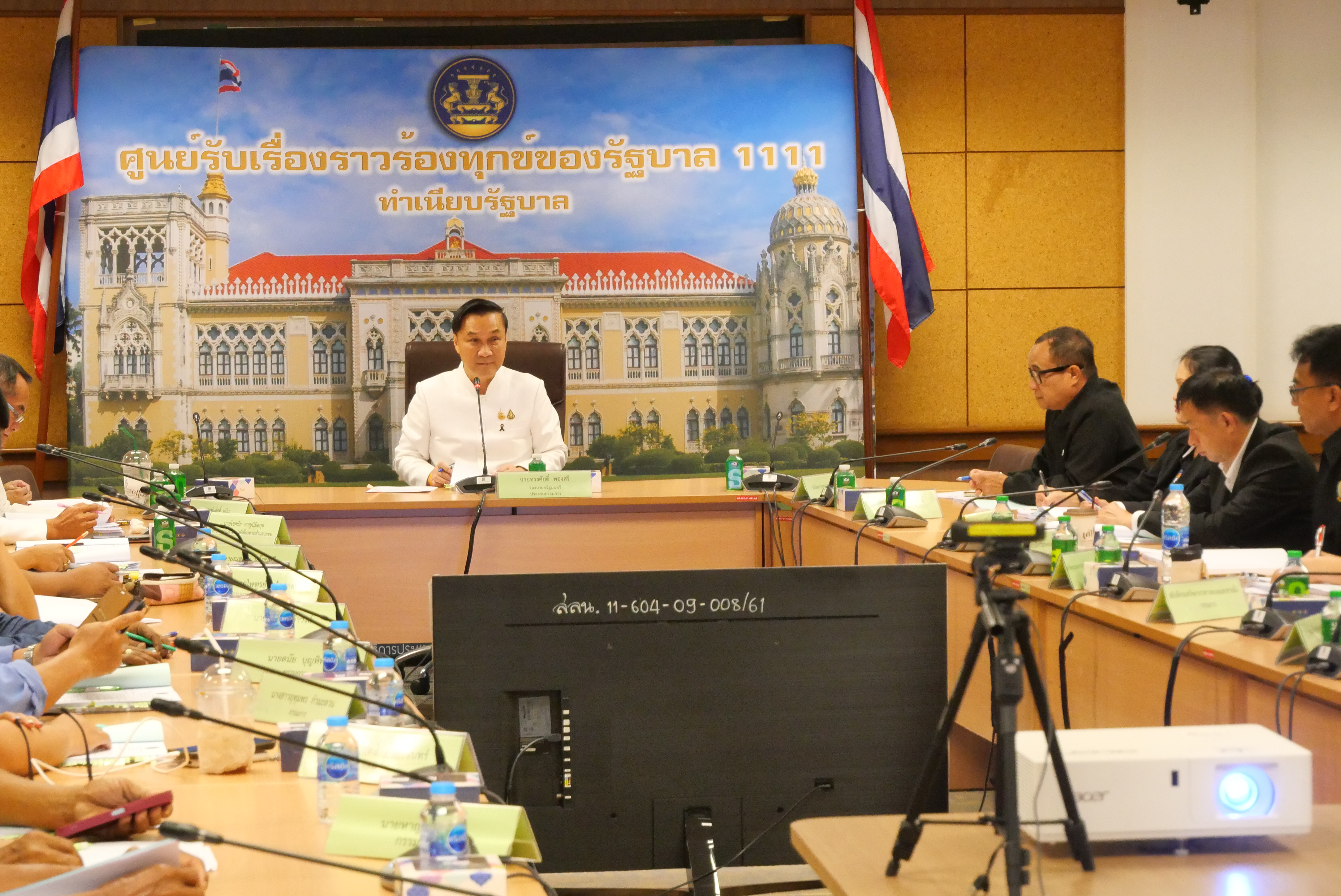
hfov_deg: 19.8
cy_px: 448
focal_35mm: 103
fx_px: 3839
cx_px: 670
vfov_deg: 13.3
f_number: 5.6
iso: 3200
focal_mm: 50
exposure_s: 1/100
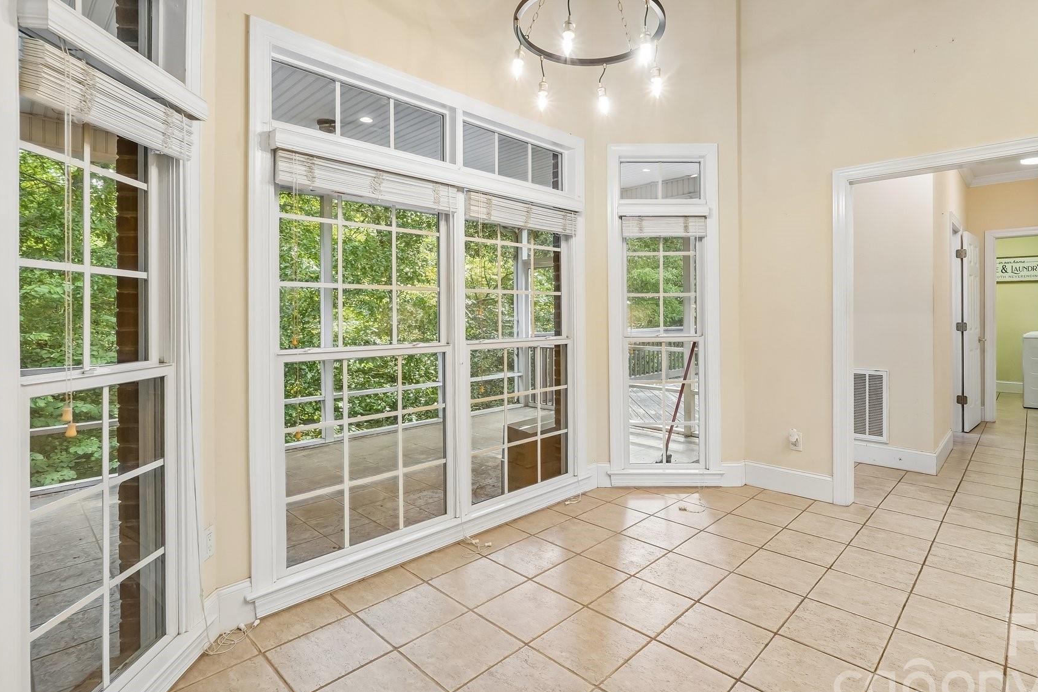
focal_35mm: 18
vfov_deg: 67.3
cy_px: 318
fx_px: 519
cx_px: 577
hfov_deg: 89.6
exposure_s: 1/8
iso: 400
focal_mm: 10
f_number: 8
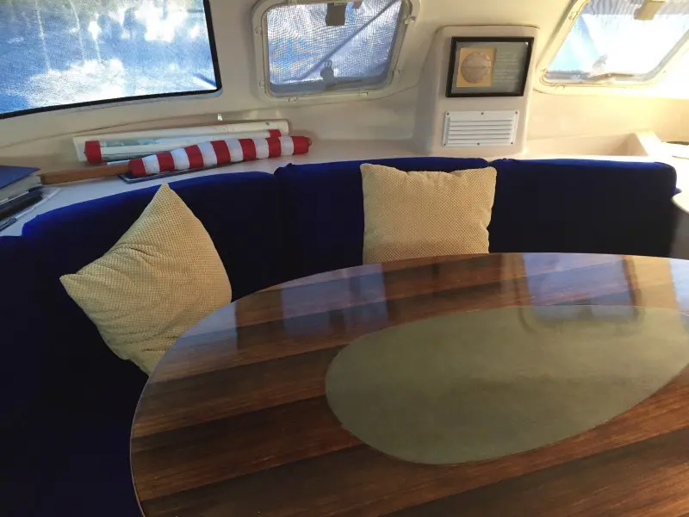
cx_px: 344
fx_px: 577
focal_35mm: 29
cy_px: 258
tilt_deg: -24.5
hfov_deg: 61.7
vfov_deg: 48.2
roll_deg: -1.3
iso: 125
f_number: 2.2
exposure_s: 1/30
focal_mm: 4.15
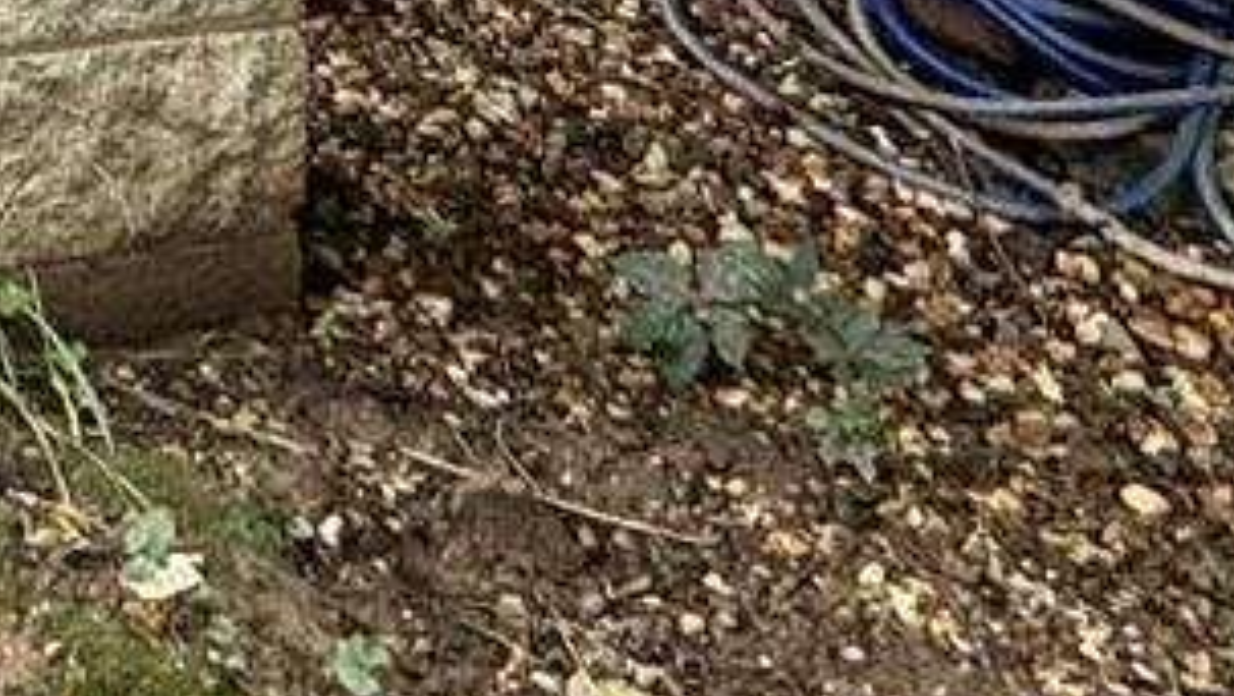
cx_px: -981
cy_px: -1005
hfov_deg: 17.1
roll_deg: +0.7
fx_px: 3373
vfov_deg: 10.2
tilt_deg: -2.7
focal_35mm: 103
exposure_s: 1/99
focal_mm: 2.22
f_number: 2.2
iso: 125
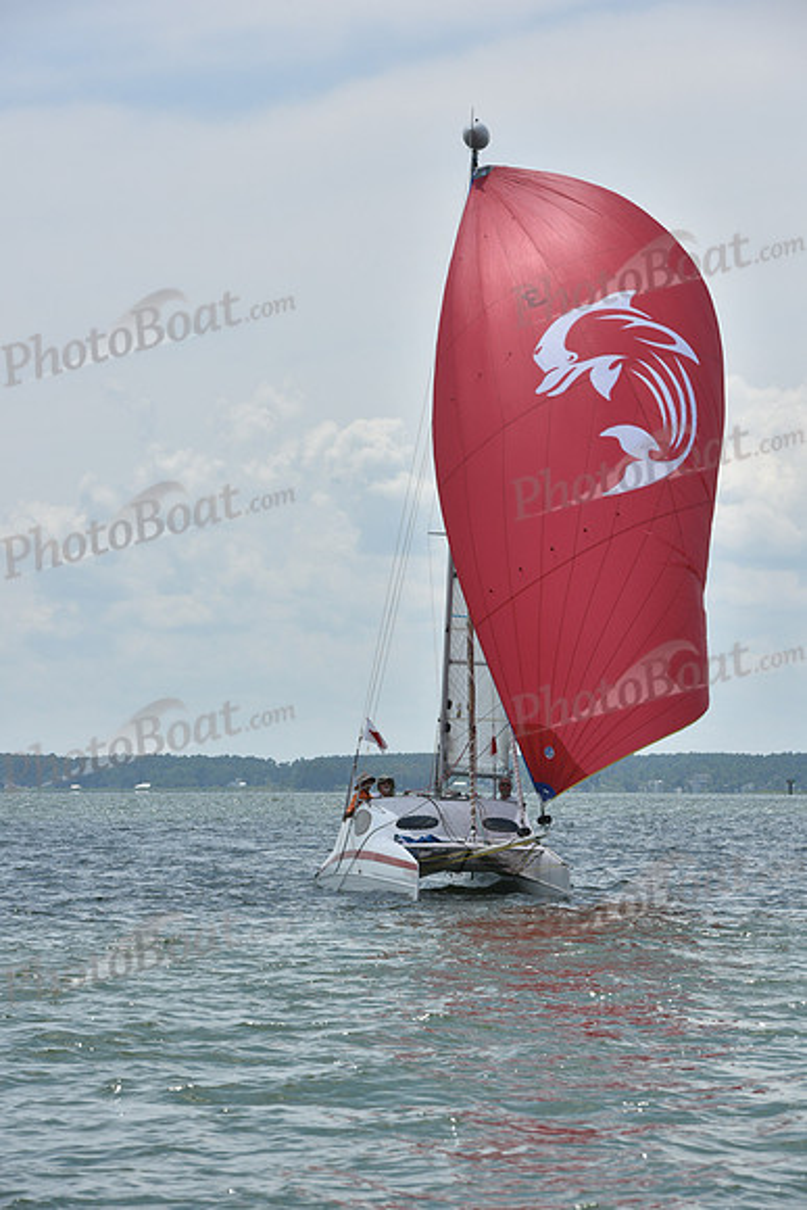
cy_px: 605
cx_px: 404
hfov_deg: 9.2
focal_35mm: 150
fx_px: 5040
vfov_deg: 13.7
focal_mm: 150
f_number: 11
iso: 320
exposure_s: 1/1000
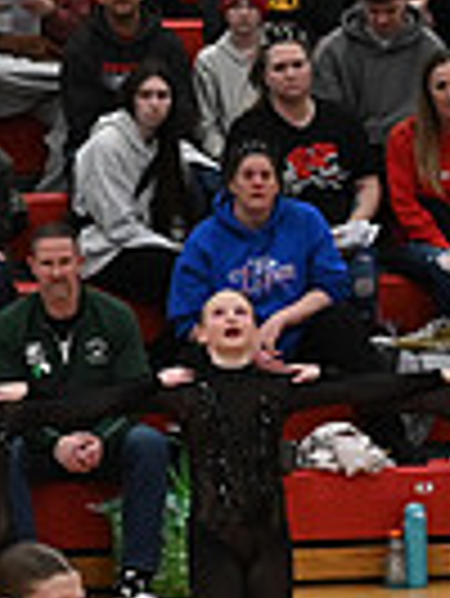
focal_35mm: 439
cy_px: 731
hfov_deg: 3.3
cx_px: 1300
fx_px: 7597
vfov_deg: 4.5
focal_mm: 70
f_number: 4
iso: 3200
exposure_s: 1/400
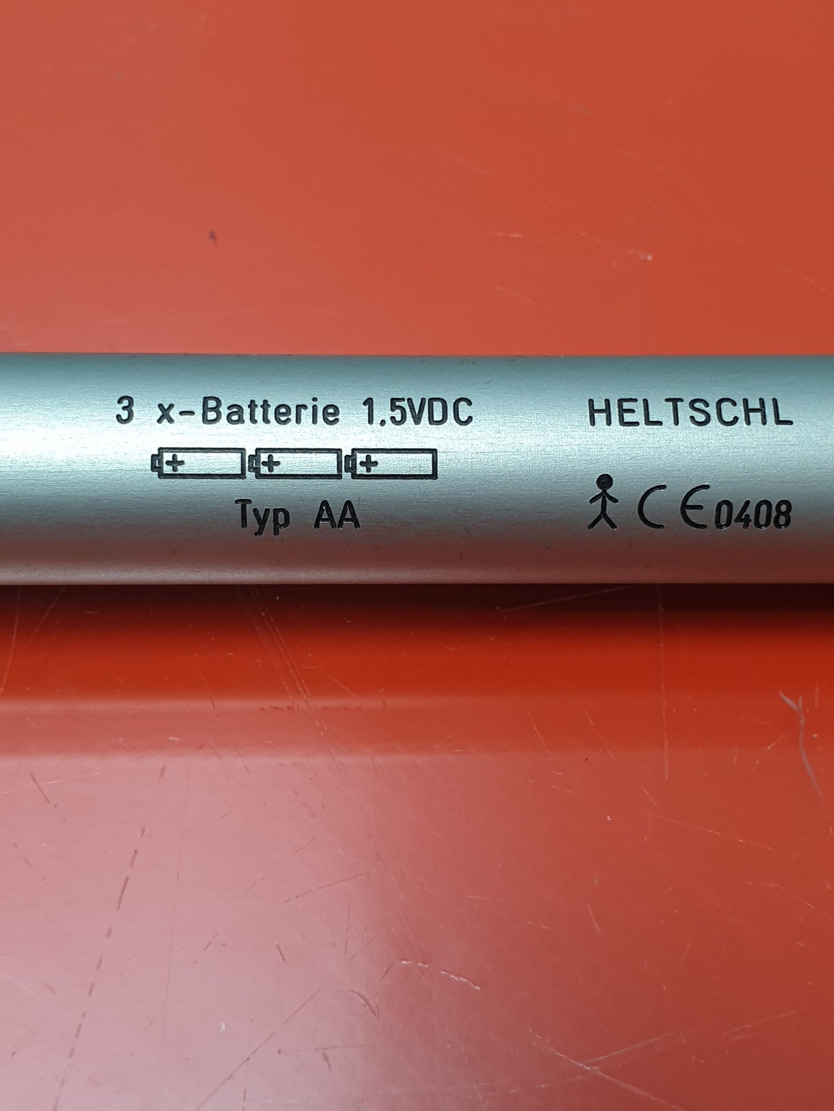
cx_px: 417
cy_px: 556
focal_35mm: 26
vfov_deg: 67.3
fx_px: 835
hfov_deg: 53.1
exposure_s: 1/50
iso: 80
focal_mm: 4.3
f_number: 2.4
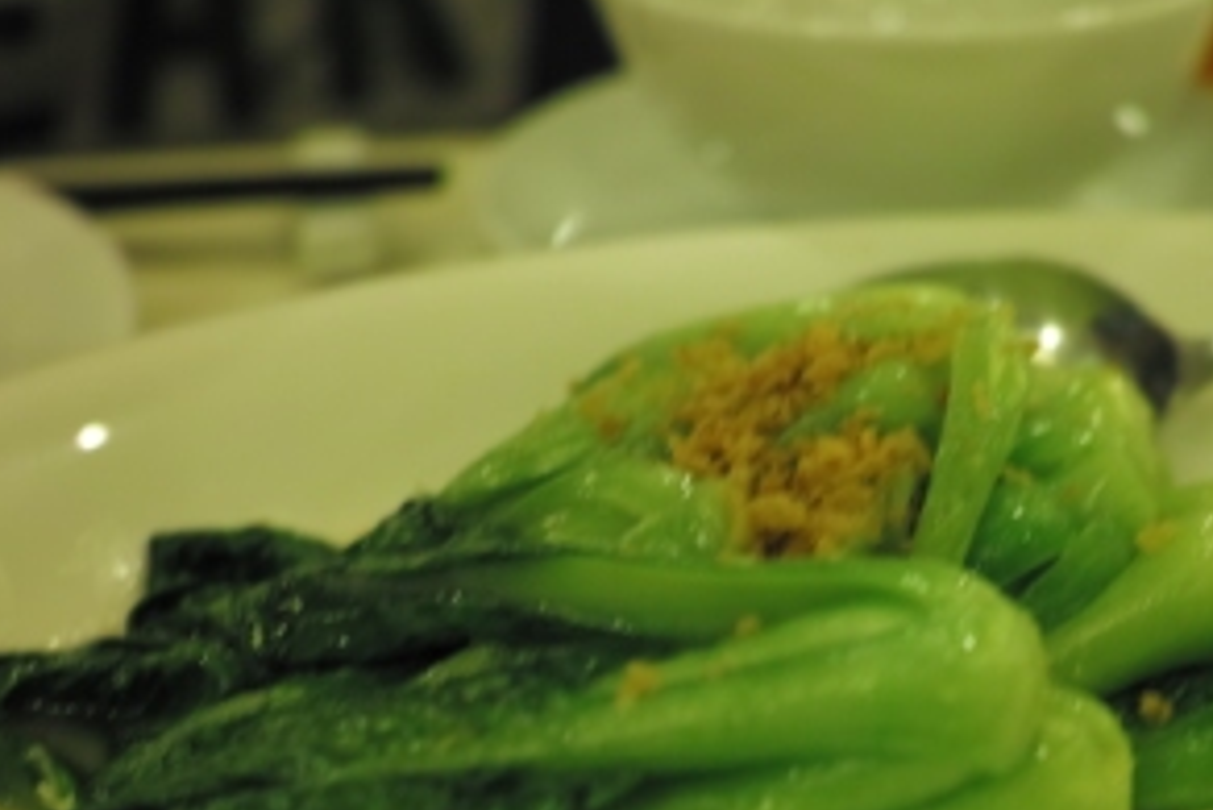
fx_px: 2326
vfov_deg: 19.7
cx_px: 856
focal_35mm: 69
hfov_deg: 28.9
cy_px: 509
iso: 200
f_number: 2.8
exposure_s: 1/10
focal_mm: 30
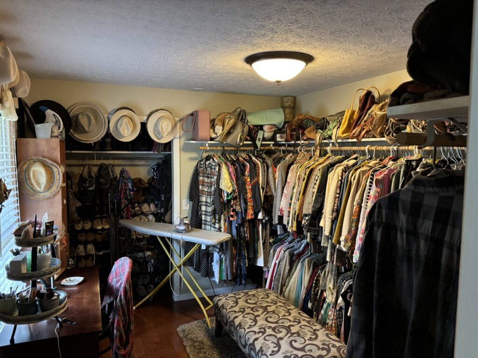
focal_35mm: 26
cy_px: 179
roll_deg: -0.4
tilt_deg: -5.0
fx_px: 359
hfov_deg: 67.3
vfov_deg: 53.1
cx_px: 239
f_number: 1.6
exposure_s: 1/40
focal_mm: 5.96
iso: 640
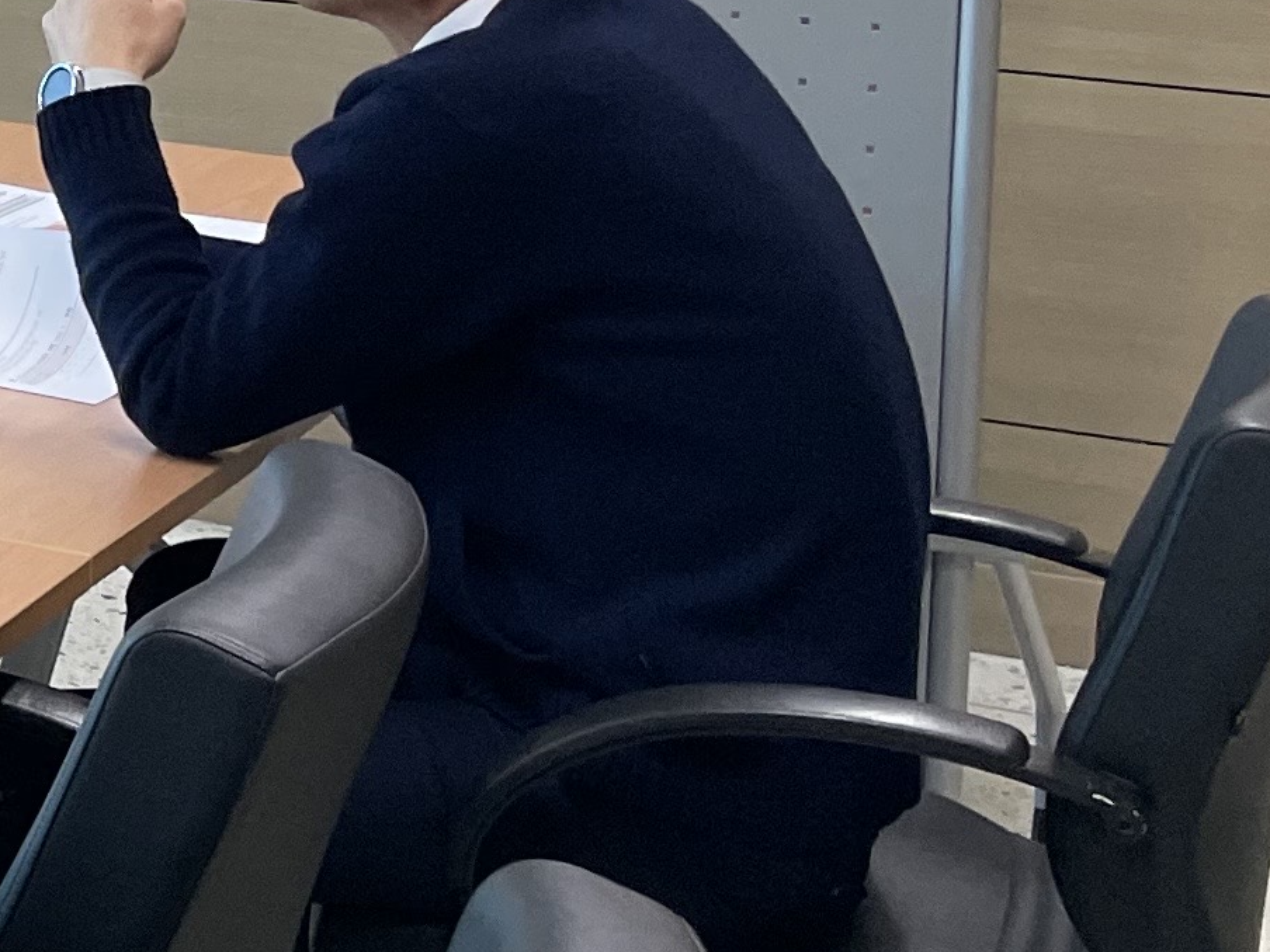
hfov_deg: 13.6
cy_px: -256
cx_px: -1509
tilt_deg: -5.3
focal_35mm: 116
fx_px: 4256
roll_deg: -0.1
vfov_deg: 12.4
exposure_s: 1/120
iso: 100
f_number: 1.6
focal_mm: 4.2
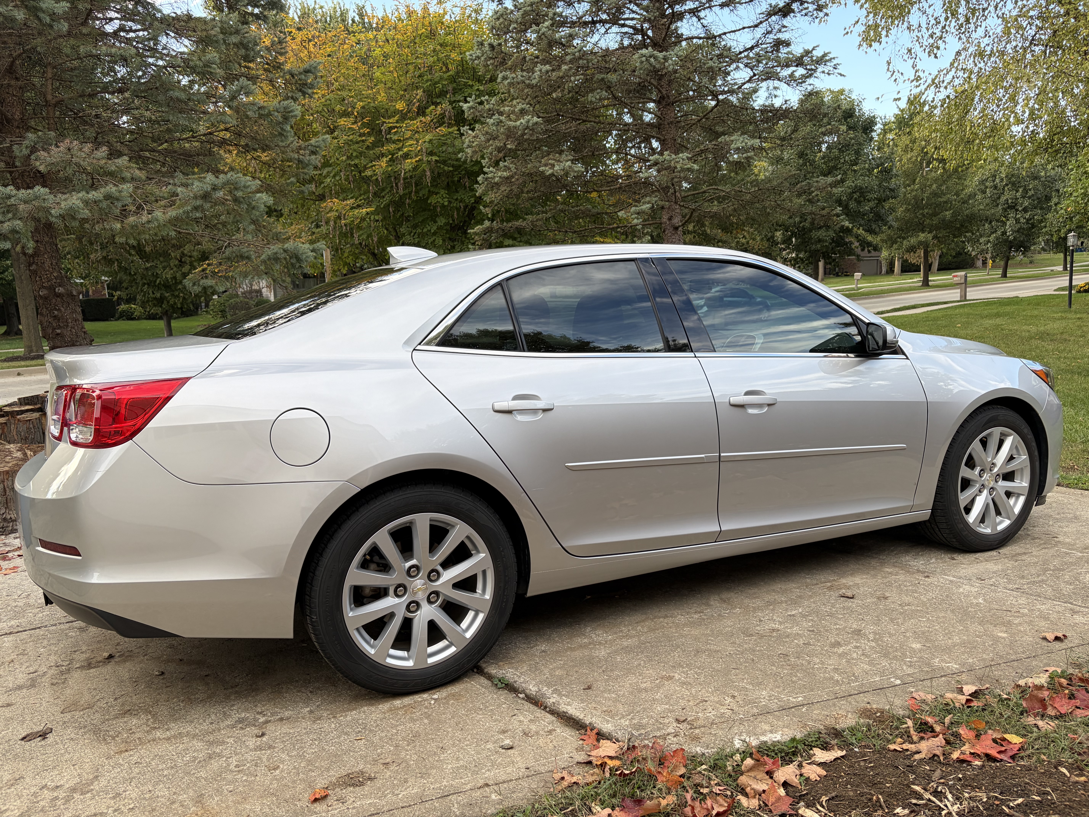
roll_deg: +3.8
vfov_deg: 53.1
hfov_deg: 67.3
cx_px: 544
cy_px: 408
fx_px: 818
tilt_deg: -7.4
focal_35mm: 26
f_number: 1.6
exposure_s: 1/215
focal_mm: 5.96
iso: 40
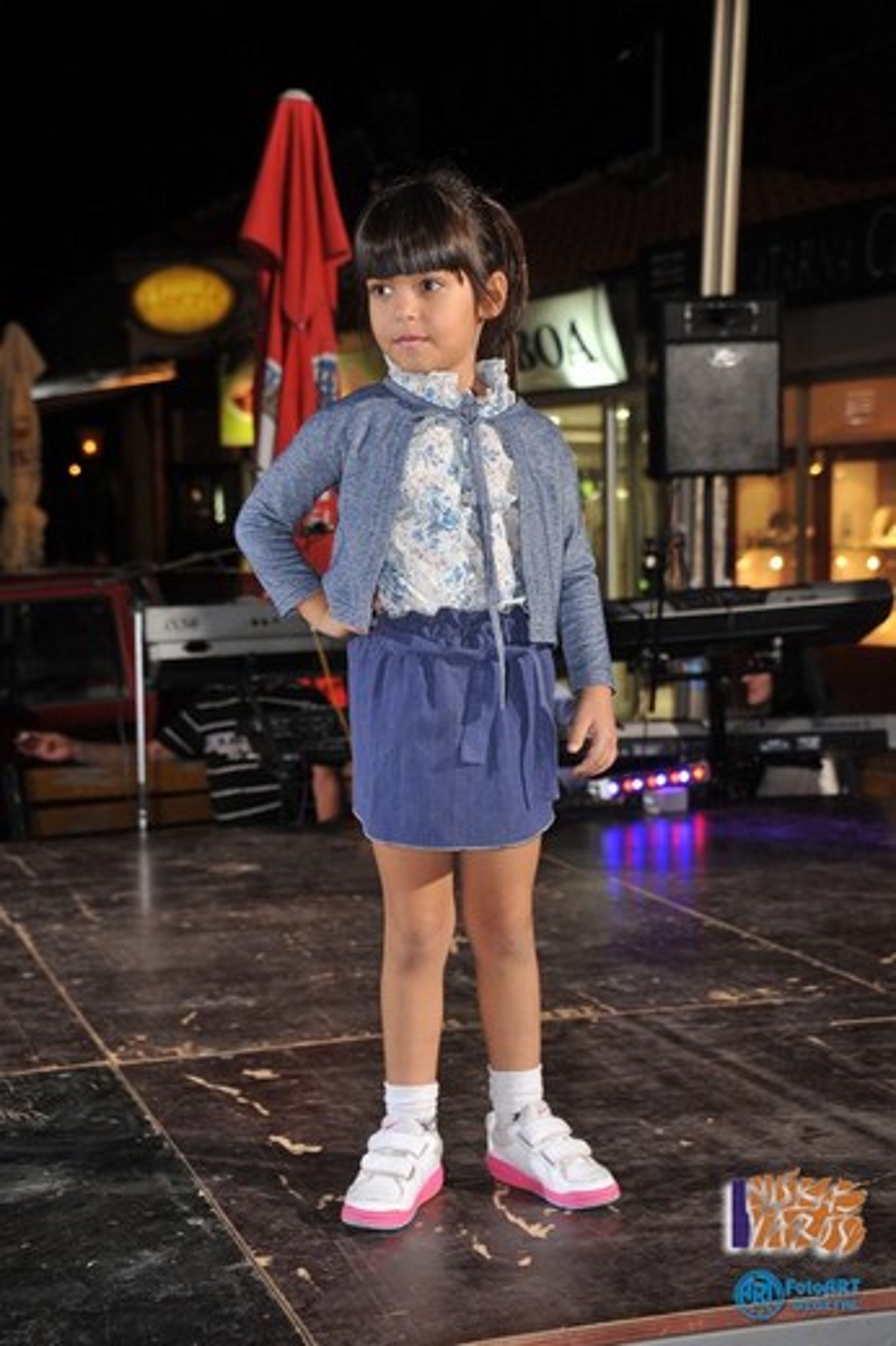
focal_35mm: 58
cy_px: 673
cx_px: 448
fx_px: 2168
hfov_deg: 23.4
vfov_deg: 34.5
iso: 1250
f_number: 5.6
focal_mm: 58
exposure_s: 1/60
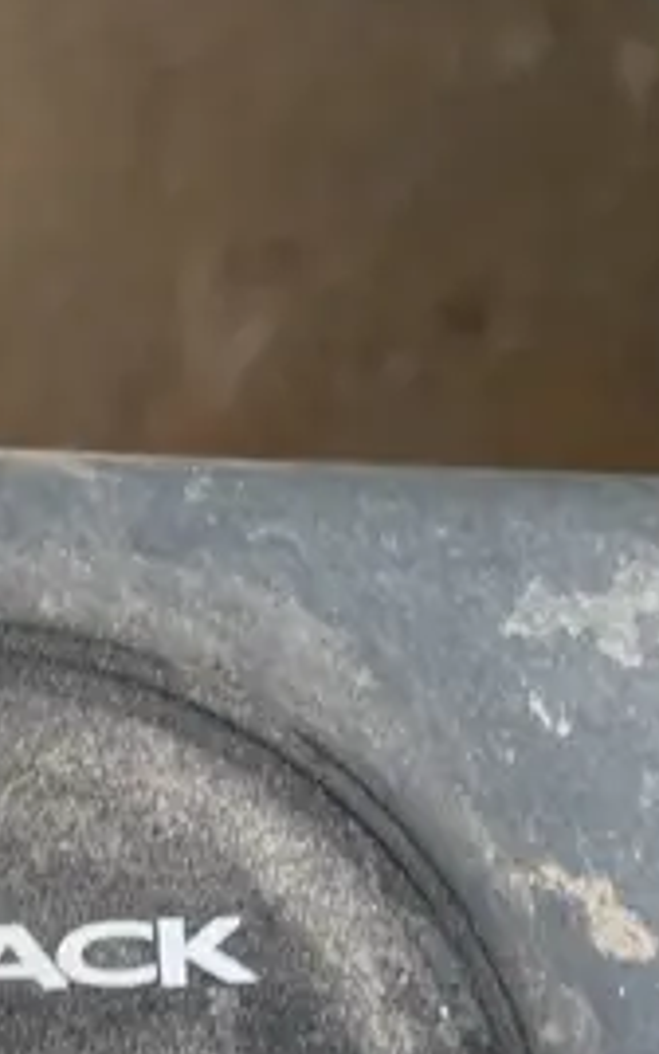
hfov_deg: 17.2
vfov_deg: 26.6
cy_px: 946
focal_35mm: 75
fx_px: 2156
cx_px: 102
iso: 400
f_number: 1.8
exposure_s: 1/60
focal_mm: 4.25
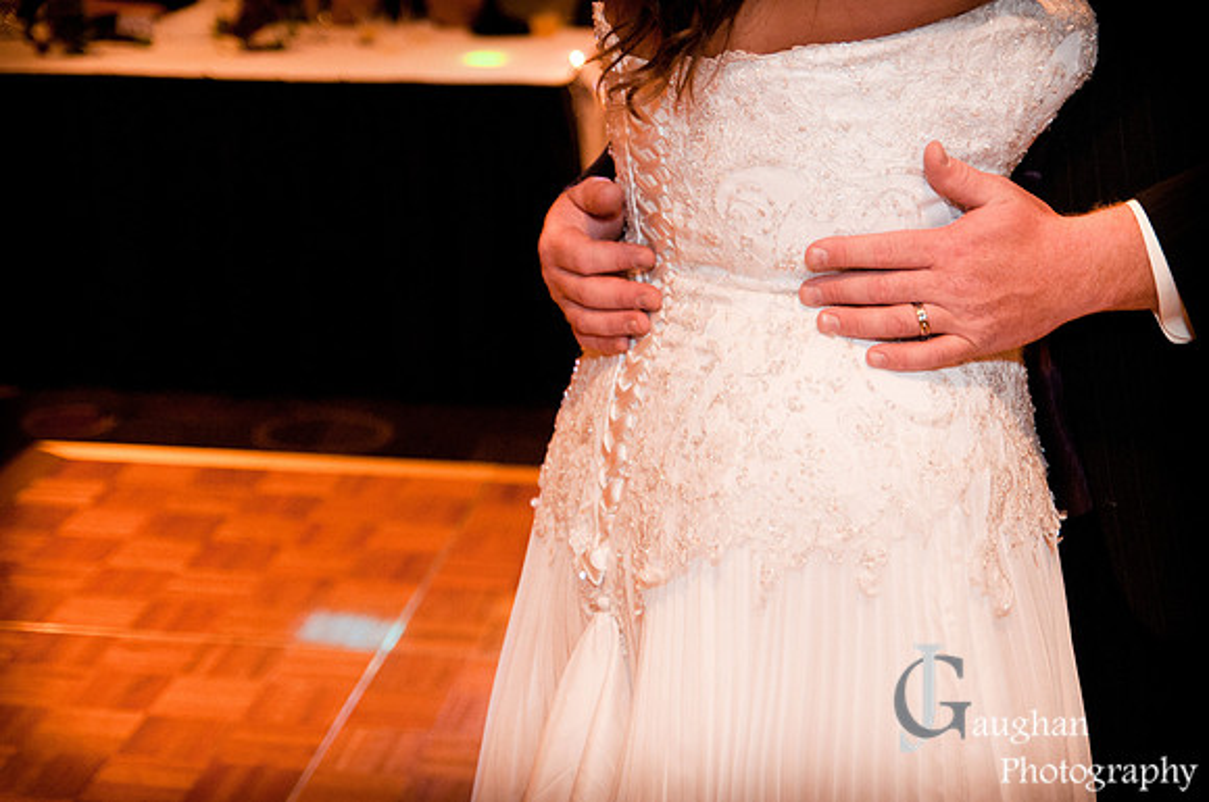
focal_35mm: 68
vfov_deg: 20.1
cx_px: 604
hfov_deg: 29.9
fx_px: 2264
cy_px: 401
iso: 1600
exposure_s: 1/60
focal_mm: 45
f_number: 2.8
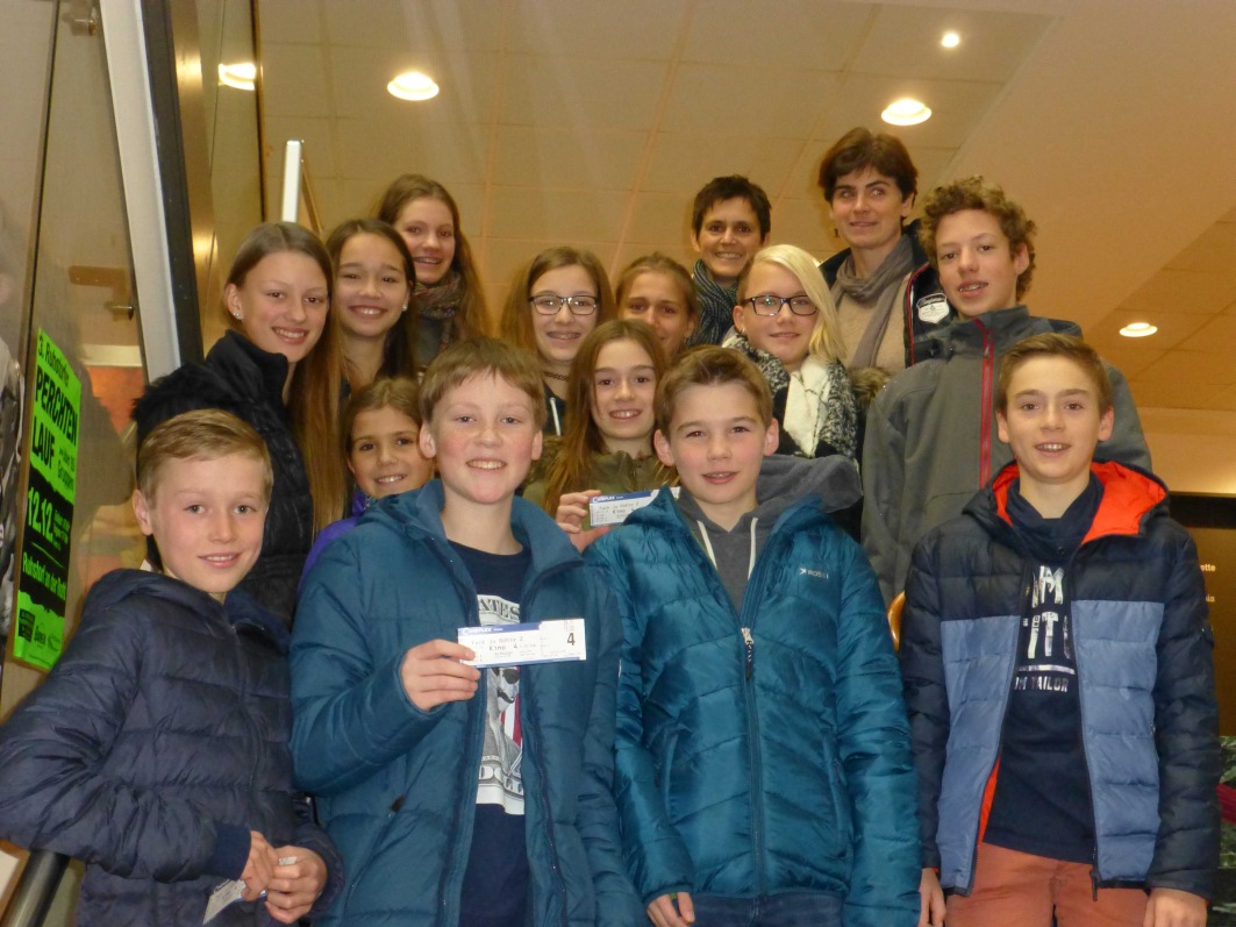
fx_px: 1821
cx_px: 618
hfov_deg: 37.5
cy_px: 464
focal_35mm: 51
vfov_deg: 28.6
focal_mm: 9
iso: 800
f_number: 4.4
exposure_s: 1/15
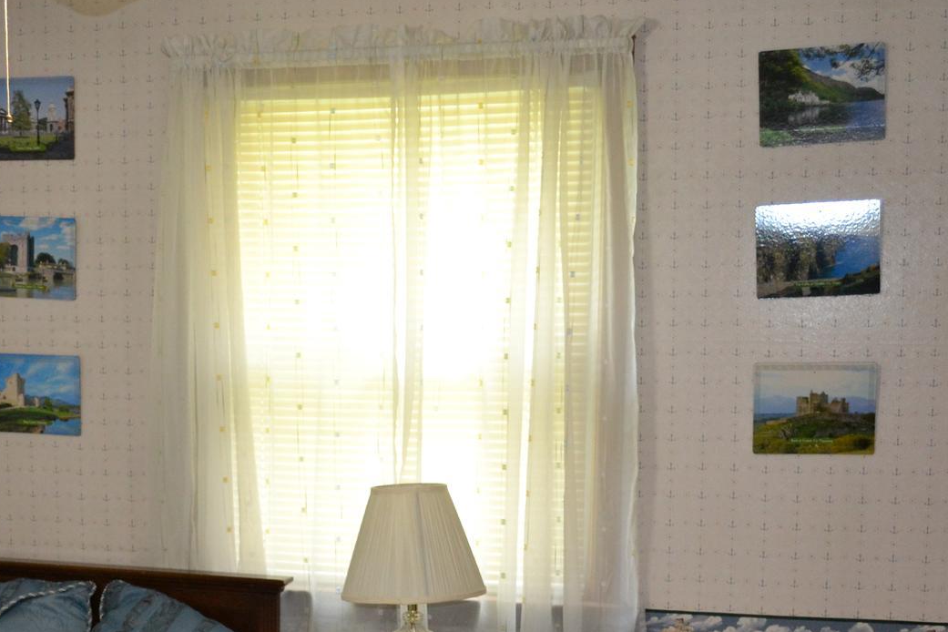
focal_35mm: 59
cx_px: 292
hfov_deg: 33.5
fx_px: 1554
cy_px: 572
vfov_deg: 22.4
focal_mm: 20
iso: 1100
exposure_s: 1/60
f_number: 3.8
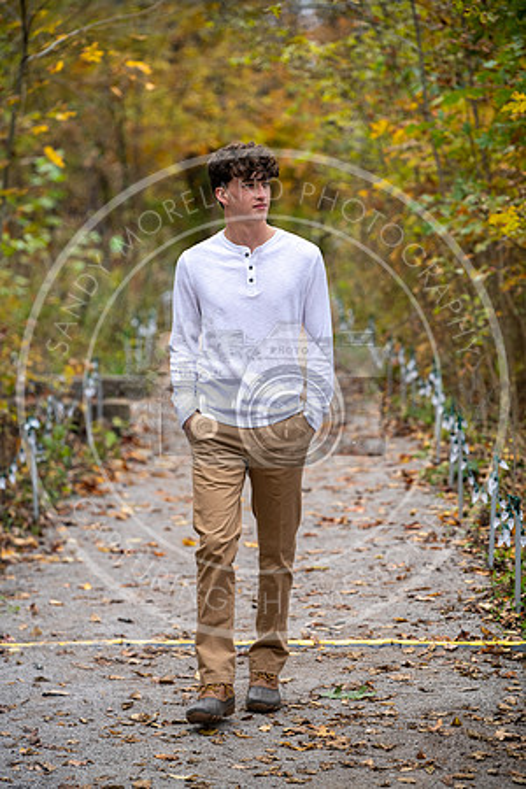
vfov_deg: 14.2
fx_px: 3178
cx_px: 263
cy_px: 394
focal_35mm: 145
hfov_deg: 9.5
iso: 320
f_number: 4
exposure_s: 1/250
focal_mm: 145
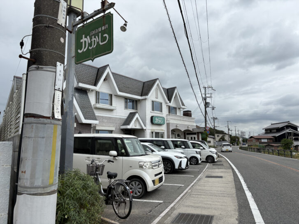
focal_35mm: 26
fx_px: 225
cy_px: 112
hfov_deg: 67.3
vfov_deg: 53.0
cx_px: 150
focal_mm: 5.96
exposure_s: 1/6329
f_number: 1.6
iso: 50
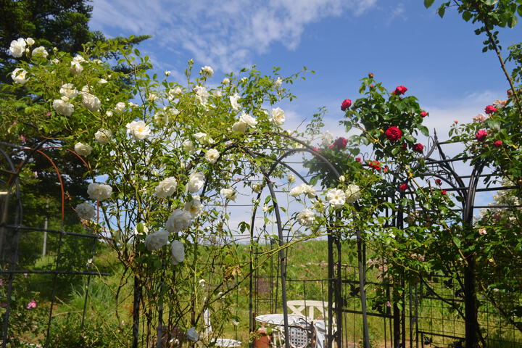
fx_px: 478
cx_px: 261
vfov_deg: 40.0
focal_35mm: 33
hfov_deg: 57.2
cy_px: 174
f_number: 9
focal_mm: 22
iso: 100
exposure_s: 1/320
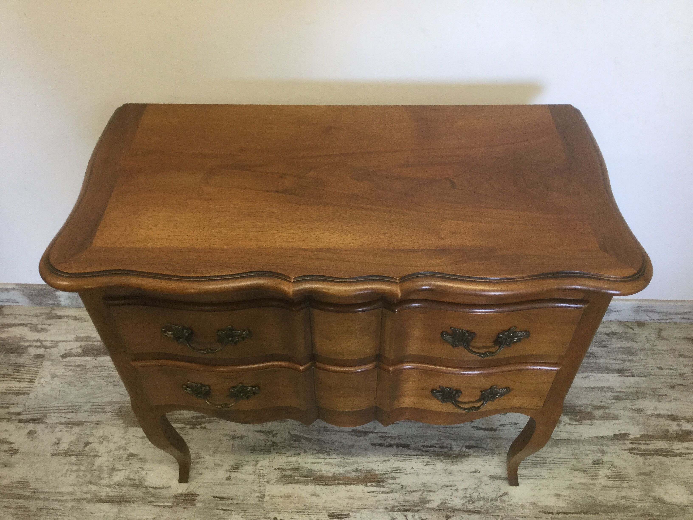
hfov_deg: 58.4
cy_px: 260
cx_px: 346
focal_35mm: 31
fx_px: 621
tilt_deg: -47.9
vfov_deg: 45.4
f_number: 2.4
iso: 50
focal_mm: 3.3
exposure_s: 1/33
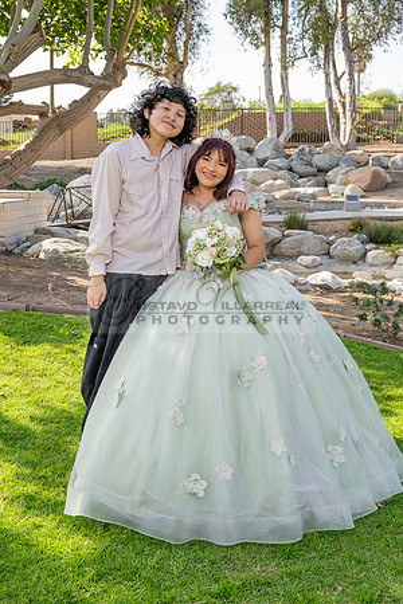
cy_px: 302
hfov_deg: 31.8
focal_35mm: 42
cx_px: 153
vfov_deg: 46.4
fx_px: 705
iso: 200
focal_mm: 28
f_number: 5.6
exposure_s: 1/250
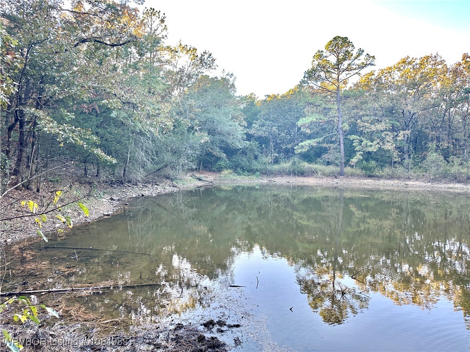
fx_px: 326
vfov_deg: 56.8
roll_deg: -0.4
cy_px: 176
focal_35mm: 24
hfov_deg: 71.6
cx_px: 235
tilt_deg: -2.2
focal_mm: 6.86
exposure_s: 1/163
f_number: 1.78
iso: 80
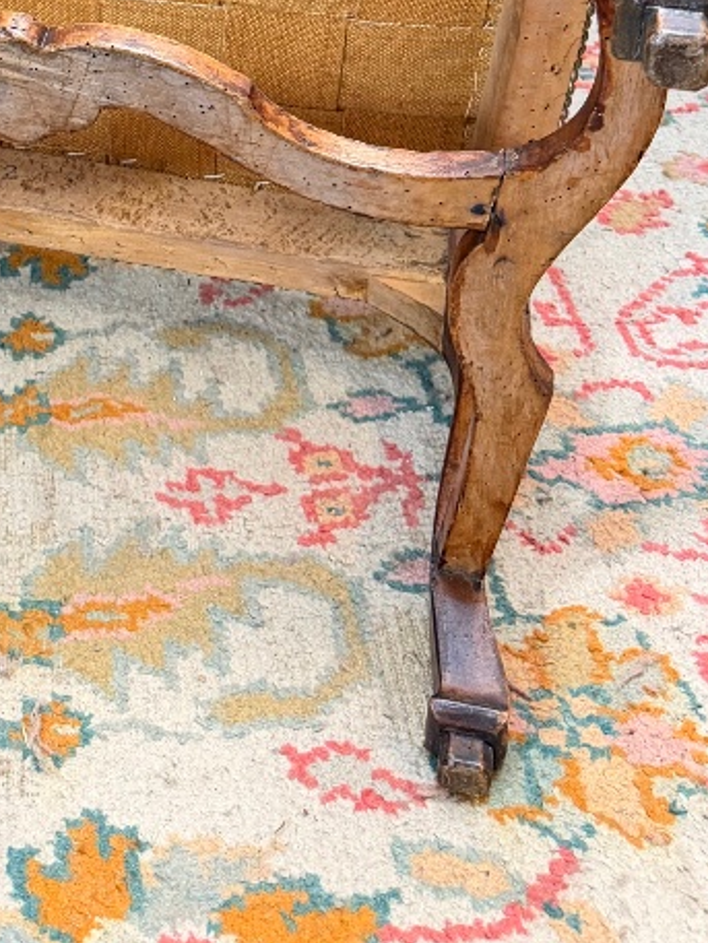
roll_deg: +0.5
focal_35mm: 63
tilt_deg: -20.0
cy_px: -293
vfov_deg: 26.1
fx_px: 1717
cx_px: 4
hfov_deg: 22.4
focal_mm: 6.76
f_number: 1.78
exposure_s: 1/50
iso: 400
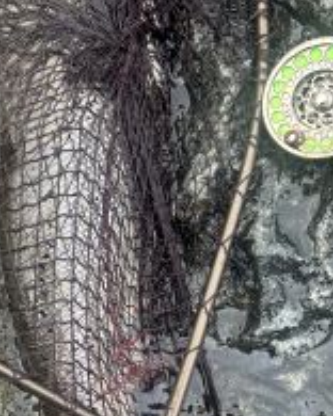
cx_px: 81
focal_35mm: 52
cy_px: 288
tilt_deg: -75.5
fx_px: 641
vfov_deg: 35.5
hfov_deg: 28.7
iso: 40
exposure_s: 1/121
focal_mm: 5.7
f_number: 1.5
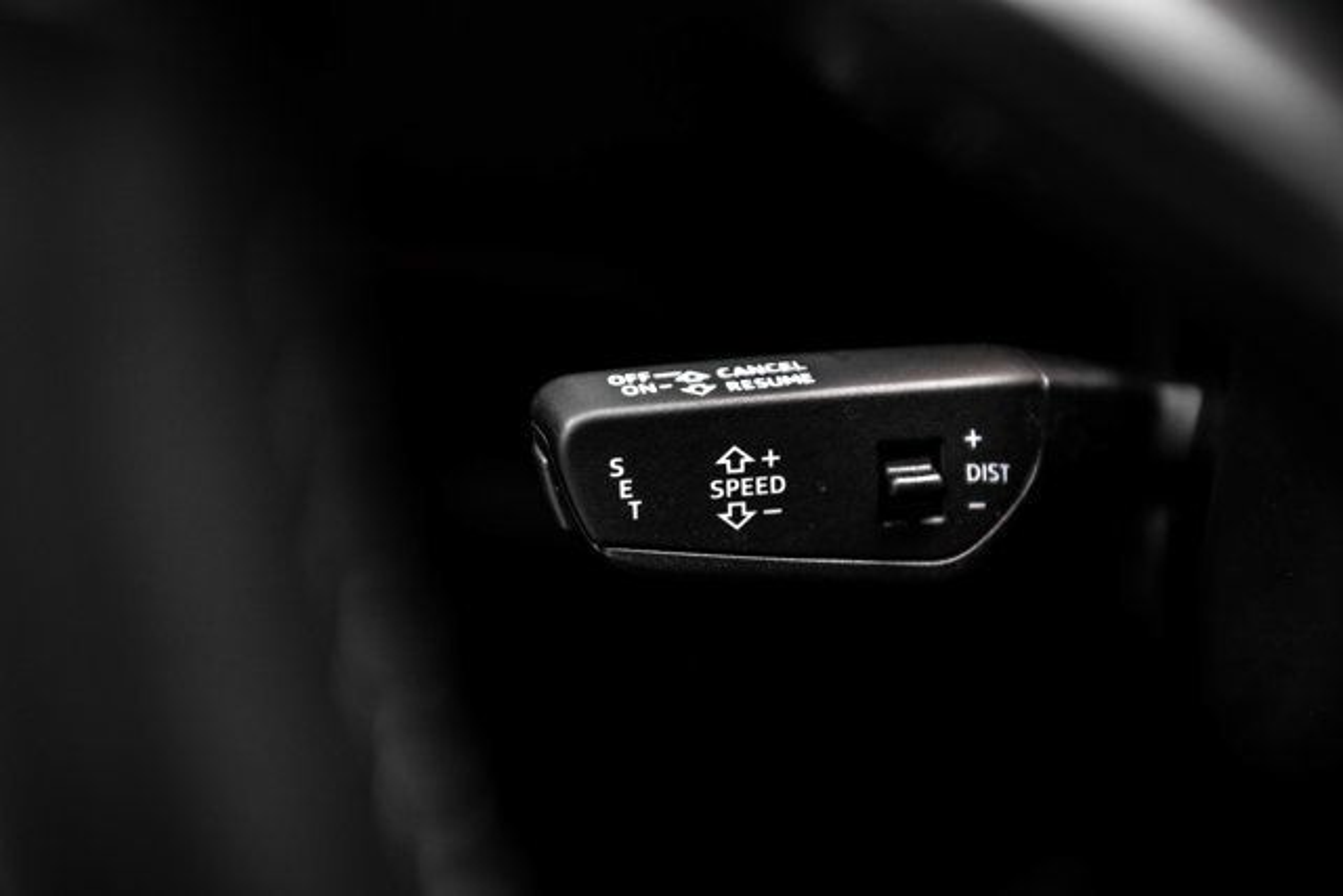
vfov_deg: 27.0
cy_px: 448
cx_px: 672
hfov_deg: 39.6
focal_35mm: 50
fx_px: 1866
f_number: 2.8
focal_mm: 50
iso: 640
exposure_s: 1/160
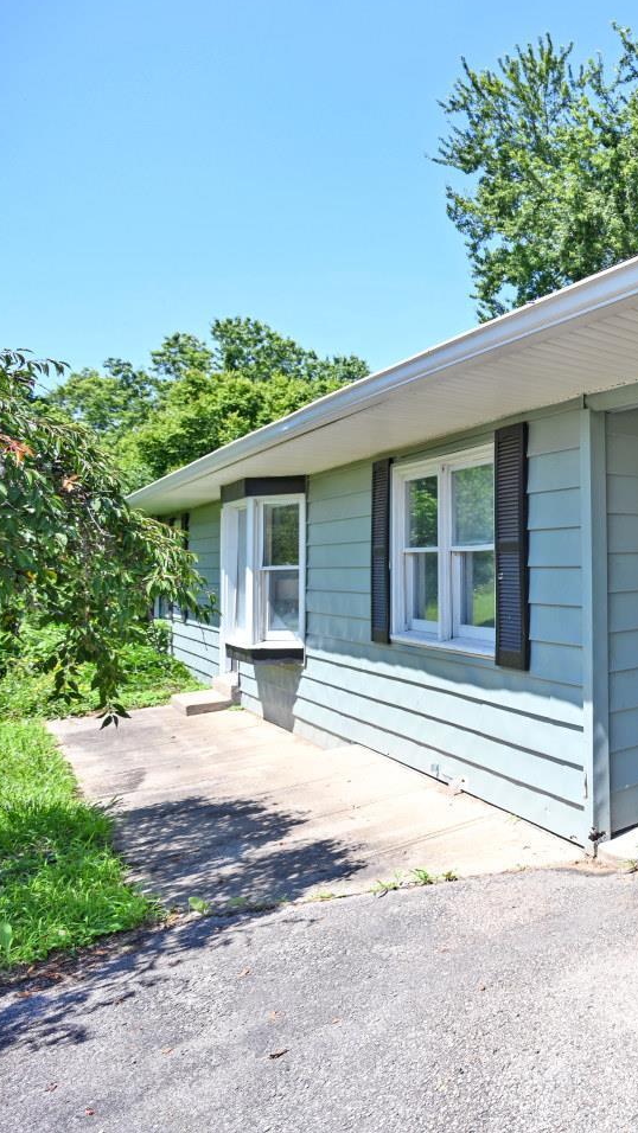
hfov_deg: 32.6
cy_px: 542
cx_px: 880
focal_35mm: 23
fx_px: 691
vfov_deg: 78.6
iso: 125
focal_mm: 14
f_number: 5.6
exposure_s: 1/250
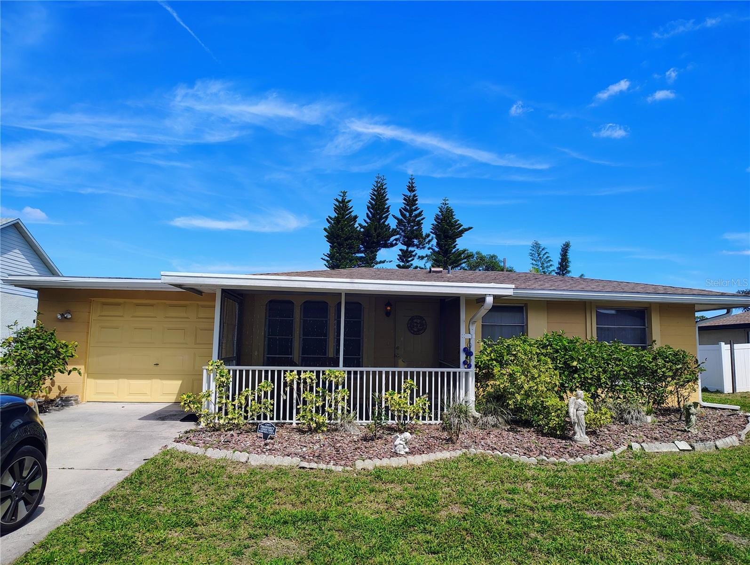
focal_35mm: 24
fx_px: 521
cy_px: 282
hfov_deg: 71.5
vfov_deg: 56.9
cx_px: 375
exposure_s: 1/925
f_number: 1.8
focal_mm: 5.56
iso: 100
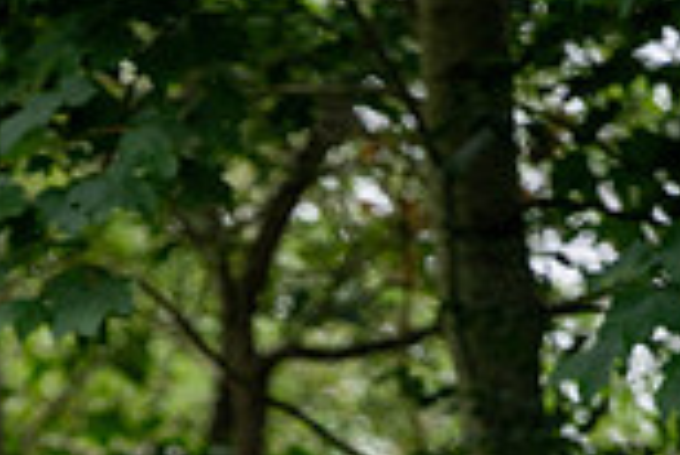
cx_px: 62
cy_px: 972
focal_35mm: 878
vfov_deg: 1.6
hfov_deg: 2.3
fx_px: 16600
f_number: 4
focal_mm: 300
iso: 500
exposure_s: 1/800
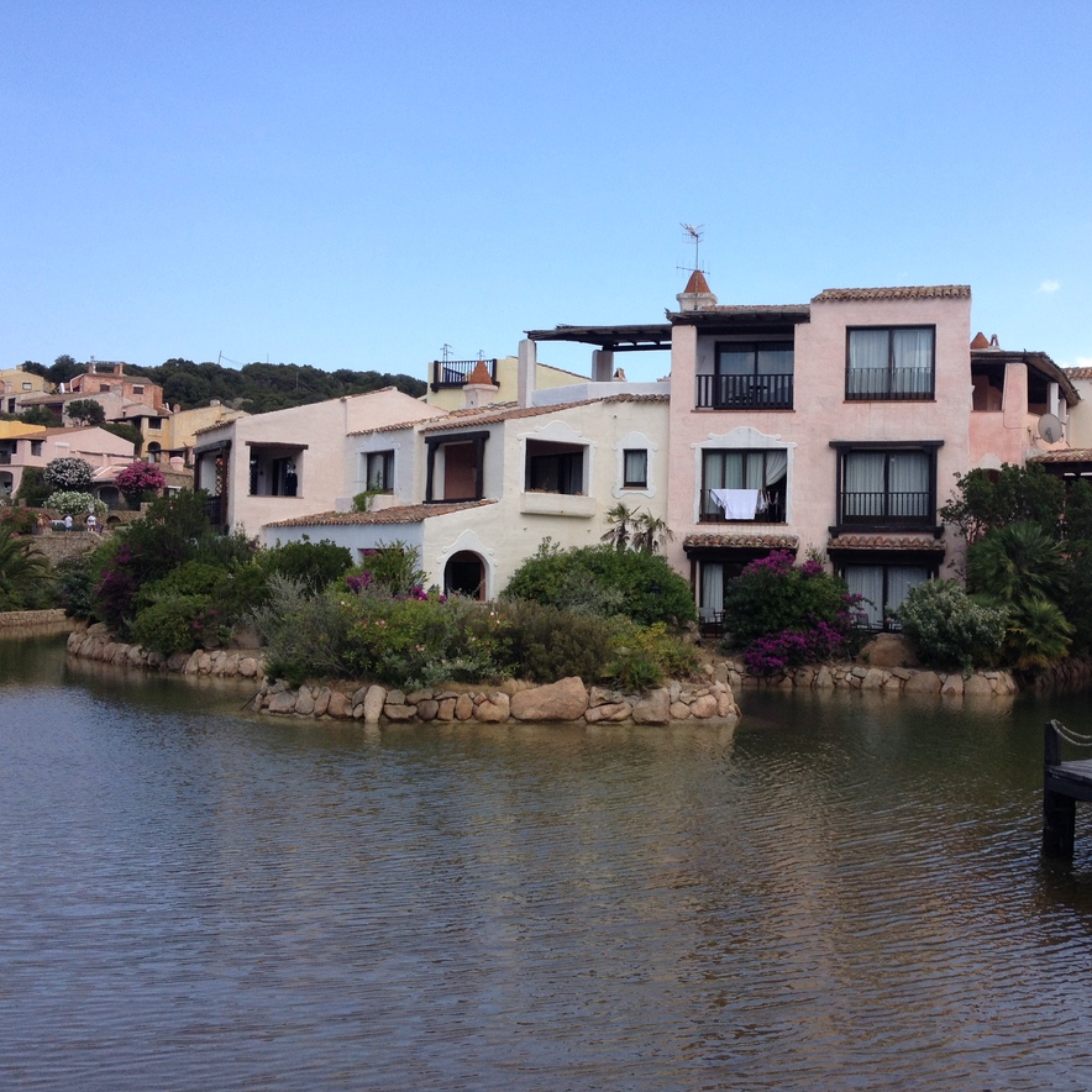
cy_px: 547
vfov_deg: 40.0
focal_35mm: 42
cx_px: 682
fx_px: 1499
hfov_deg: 39.8
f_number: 2.4
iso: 50
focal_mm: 4.28
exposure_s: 1/812
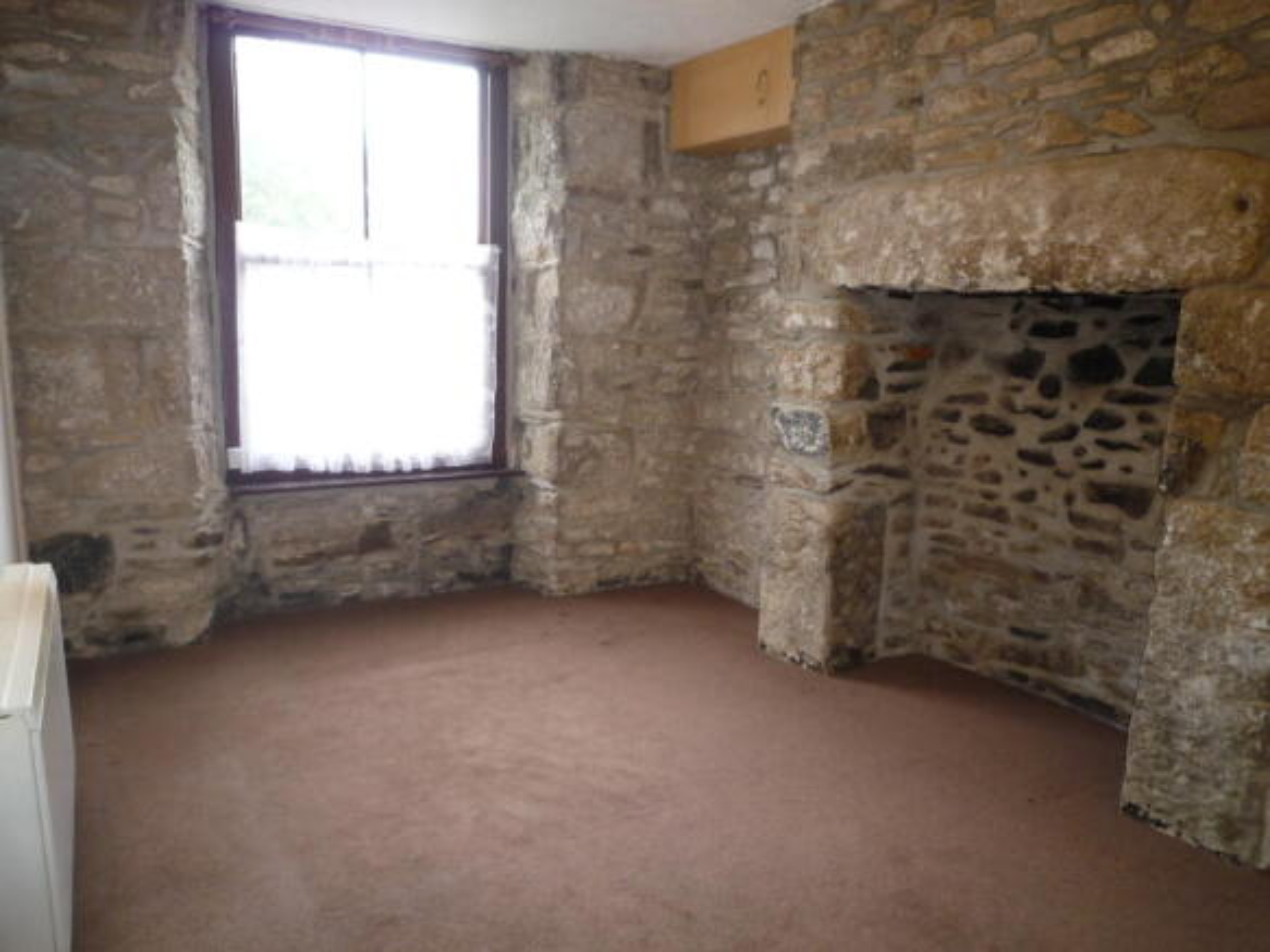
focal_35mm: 25
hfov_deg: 69.4
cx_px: 635
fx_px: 917
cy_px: 476
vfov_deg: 54.9
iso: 160
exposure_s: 1/30
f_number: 2.8
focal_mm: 4.4
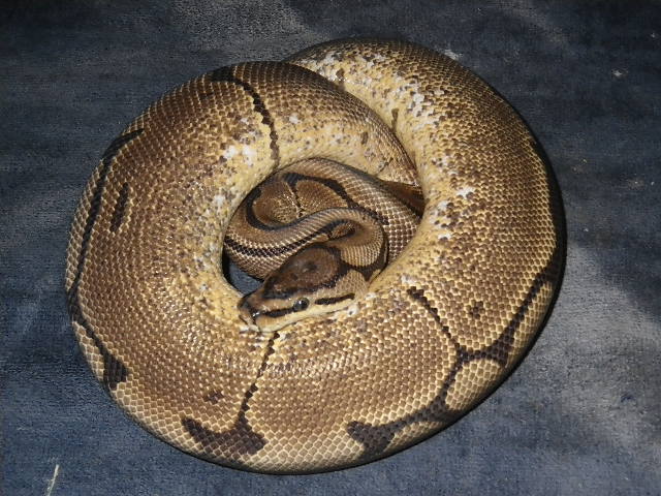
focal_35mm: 77
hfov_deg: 25.3
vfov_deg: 19.1
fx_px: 1470
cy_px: 248
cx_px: 330
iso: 400
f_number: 4.8
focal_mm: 13.7
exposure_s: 1/100
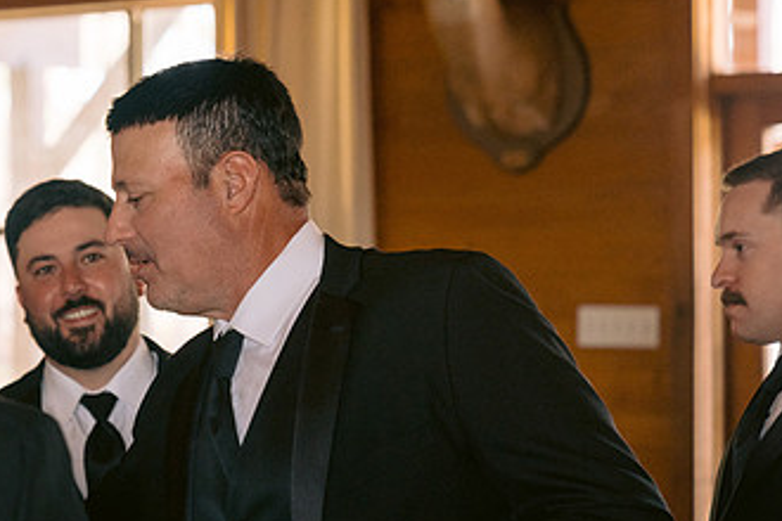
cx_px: 95
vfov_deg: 10.7
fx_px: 2780
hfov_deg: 15.8
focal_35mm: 128
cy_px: 312
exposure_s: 1/100
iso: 1600
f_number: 3.5
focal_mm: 70
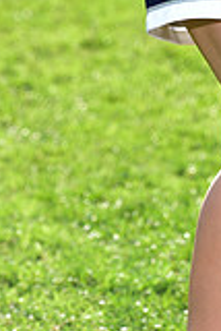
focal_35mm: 370
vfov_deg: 5.5
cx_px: 251
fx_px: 3399
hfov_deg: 3.7
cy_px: -250
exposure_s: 1/250
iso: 80
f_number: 5.6
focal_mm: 102
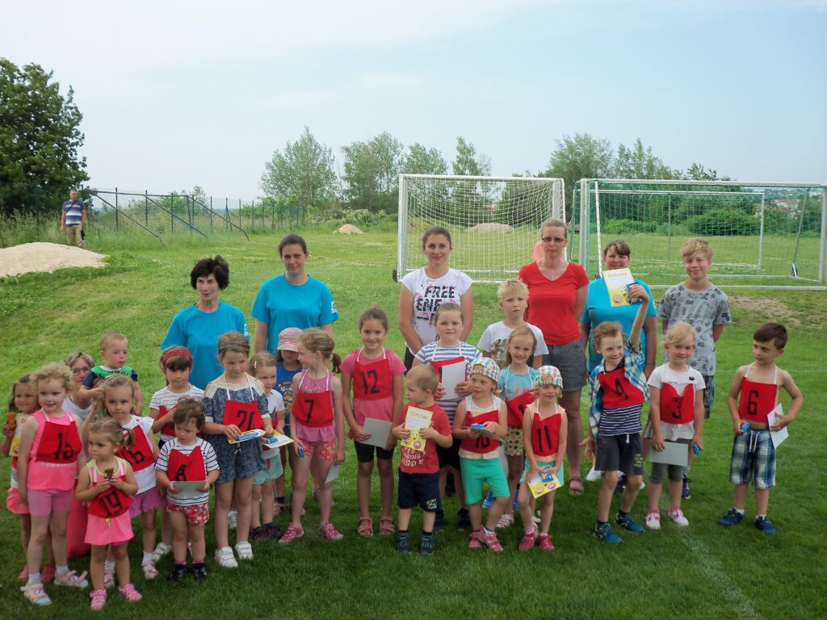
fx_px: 812
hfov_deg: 54.0
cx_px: 414
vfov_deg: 41.8
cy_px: 310
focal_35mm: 34
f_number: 2.9
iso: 80
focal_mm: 5.7
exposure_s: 1/400
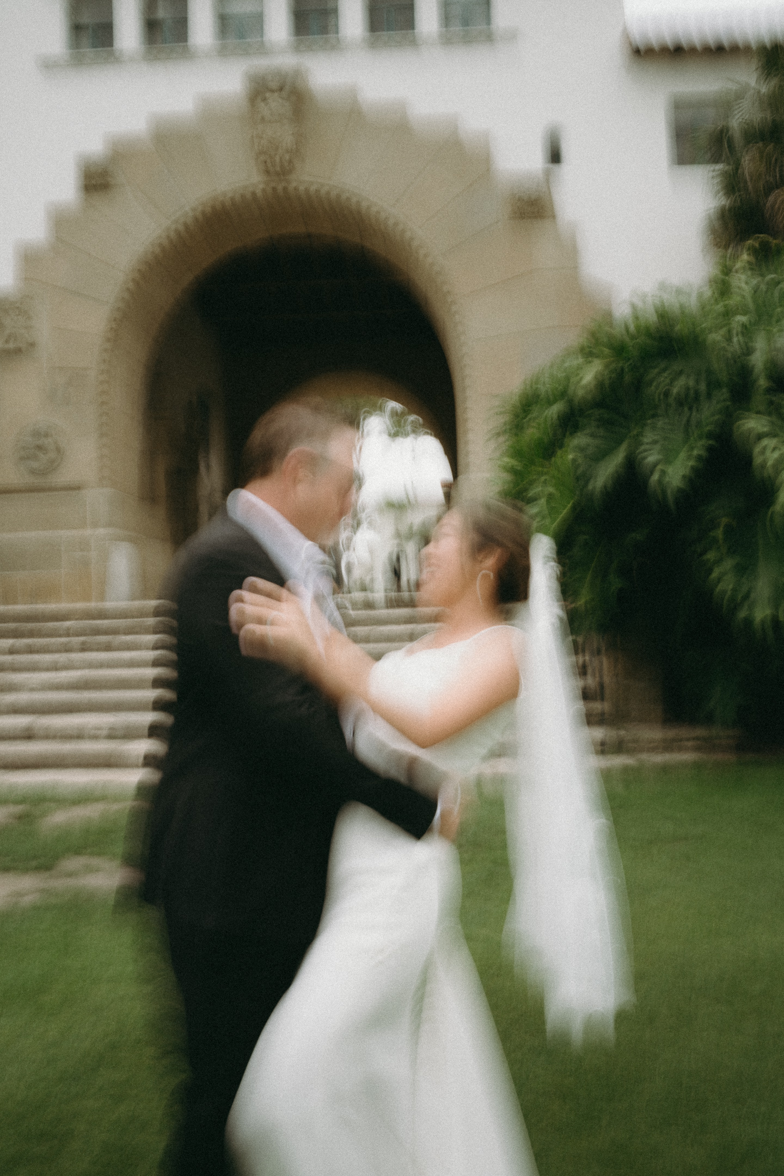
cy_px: 588
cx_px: 392
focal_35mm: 28
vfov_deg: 65.5
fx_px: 915
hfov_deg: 46.4
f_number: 20
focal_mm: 28
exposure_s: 1/13
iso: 80
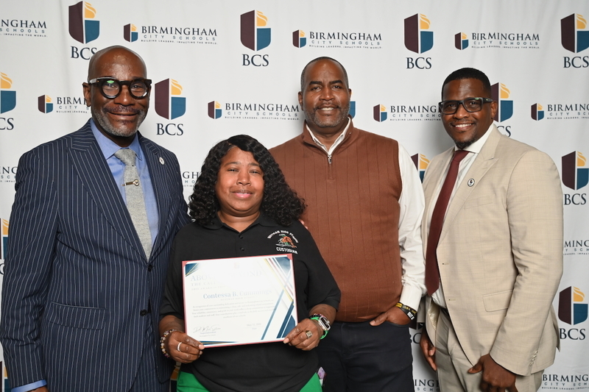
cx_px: 294
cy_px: 196
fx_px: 564
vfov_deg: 38.3
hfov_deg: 55.1
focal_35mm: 34
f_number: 4
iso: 1600
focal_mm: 34.5
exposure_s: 1/125
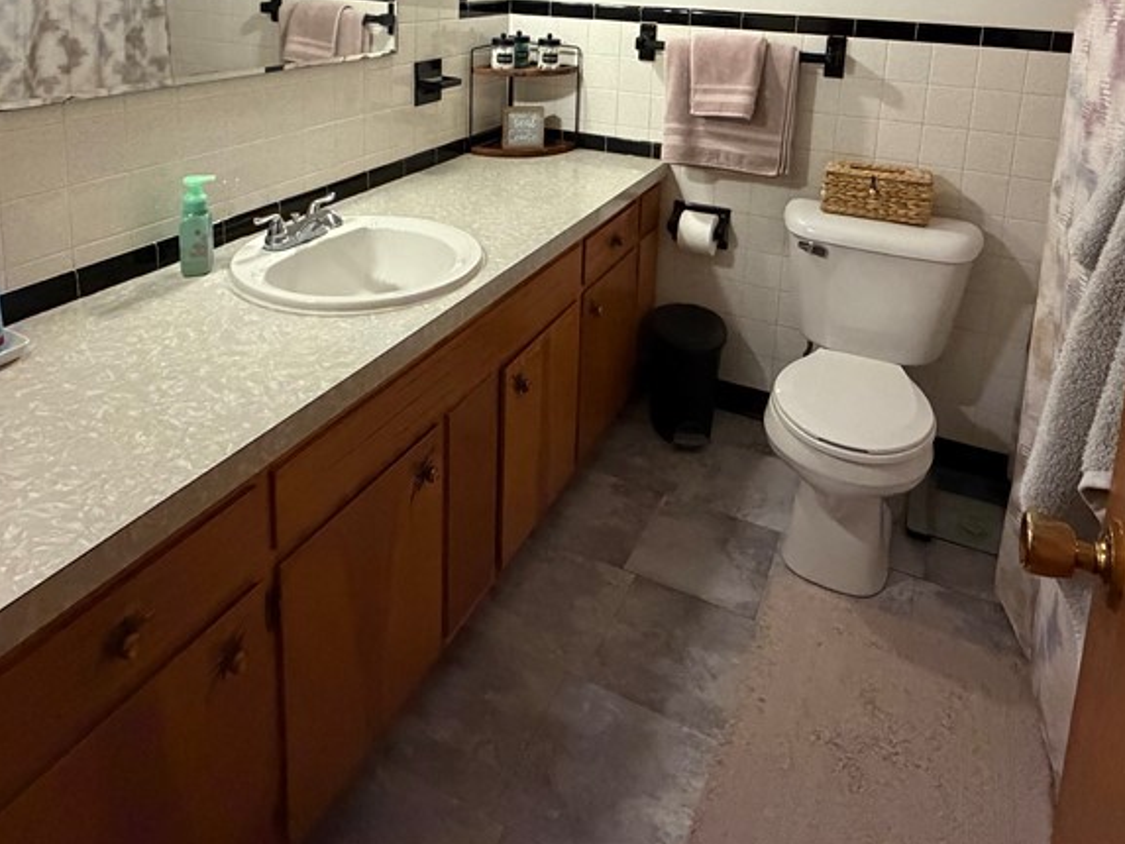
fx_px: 813
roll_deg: -1.9
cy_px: 98
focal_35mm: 25
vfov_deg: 49.4
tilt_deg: -9.0
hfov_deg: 69.4
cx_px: 563
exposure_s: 1/60
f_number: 2.2
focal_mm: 2.22
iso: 800
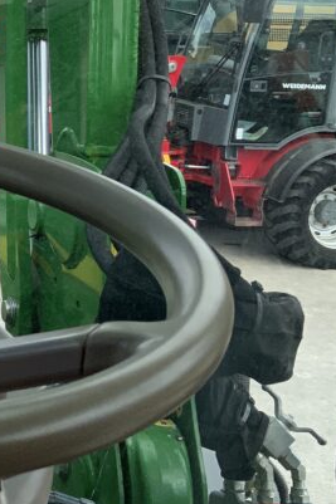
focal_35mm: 77
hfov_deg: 16.0
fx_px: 1079
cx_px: -195
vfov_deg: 26.2
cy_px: 173
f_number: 1.8
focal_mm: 3
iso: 16
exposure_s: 1/540
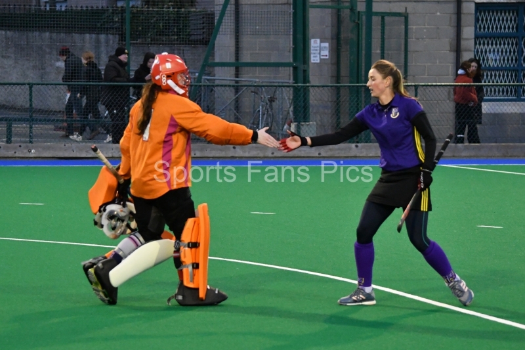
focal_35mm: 210
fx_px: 3062
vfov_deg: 6.5
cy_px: 175
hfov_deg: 9.8
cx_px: 262
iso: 8000
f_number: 4.8
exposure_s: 1/800
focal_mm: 105
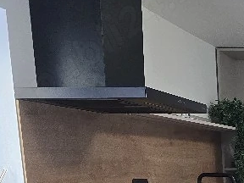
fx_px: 564
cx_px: 396
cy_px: 258
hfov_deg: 20.0
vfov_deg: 17.0
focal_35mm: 80
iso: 125
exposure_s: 1/101
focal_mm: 6.3
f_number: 1.7
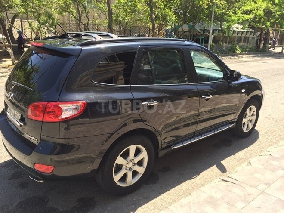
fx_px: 238
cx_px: 142
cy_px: 106
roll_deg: -3.5
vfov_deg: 48.2
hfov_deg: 61.7
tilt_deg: -15.2
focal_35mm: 29
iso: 32
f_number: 2.2
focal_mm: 4.15
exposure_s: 1/421
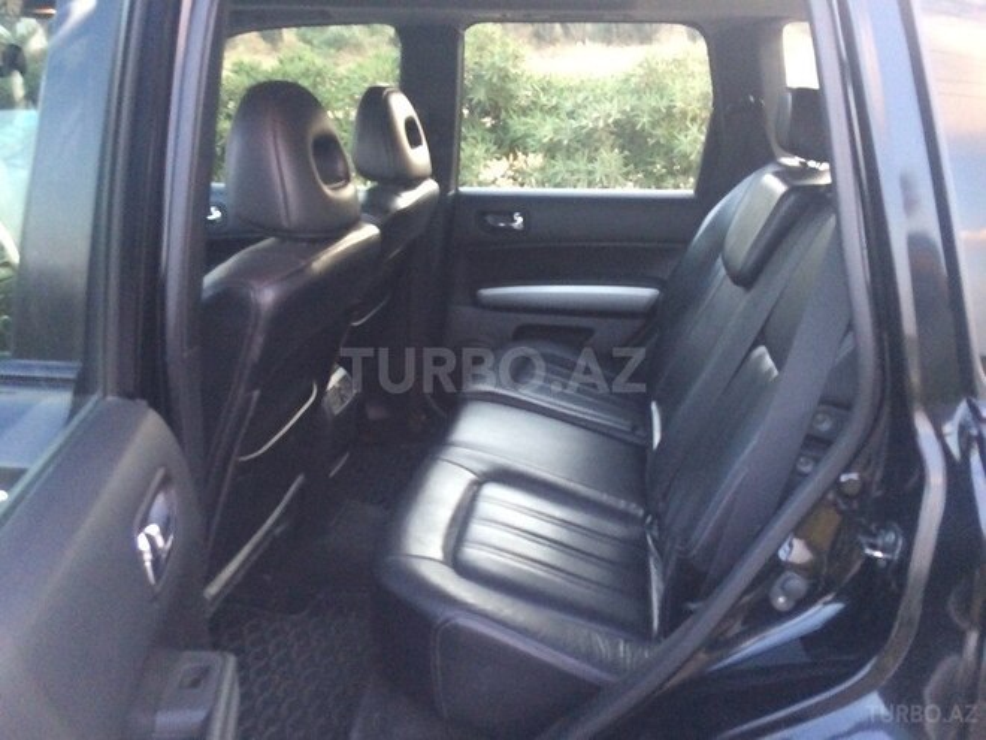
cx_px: 493
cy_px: 370
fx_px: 826
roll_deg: -0.2
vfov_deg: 48.2
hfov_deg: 61.7
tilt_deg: -20.2
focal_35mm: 29
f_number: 2.2
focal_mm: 4.15
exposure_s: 1/100
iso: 320
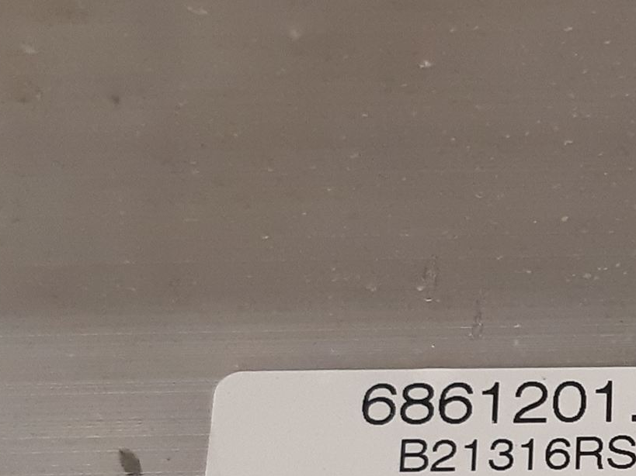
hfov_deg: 26.2
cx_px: 784
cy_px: 459
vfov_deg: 21.9
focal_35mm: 65
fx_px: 1194
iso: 250
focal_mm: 3.93
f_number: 1.7
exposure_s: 1/50
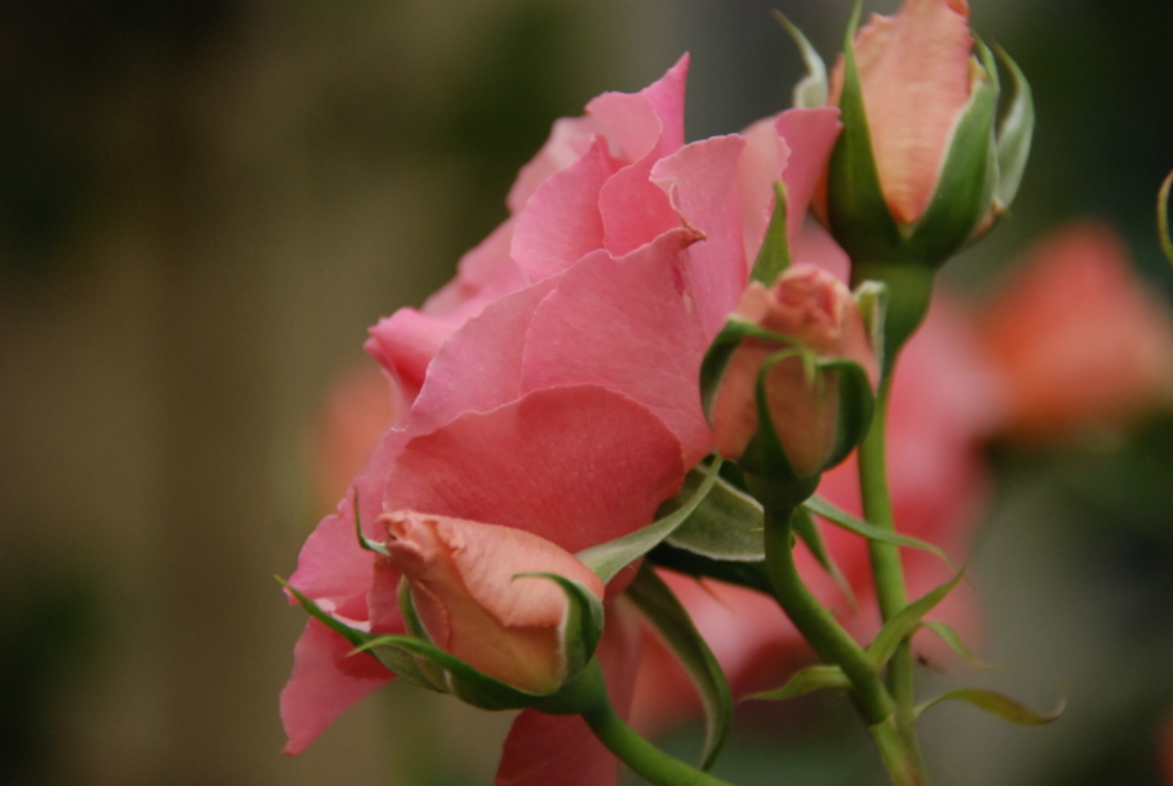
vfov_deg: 3.1
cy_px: 393
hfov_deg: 4.6
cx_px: 586
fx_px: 14684
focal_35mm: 450
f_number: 5.6
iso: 800
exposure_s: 1/400
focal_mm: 300
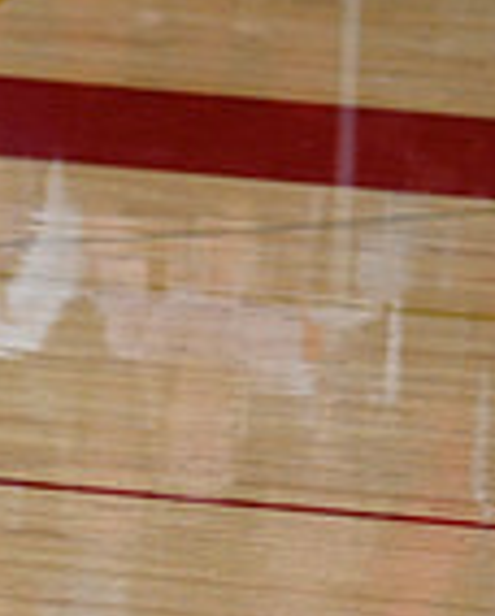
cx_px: -742
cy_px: 262
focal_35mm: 765
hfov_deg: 2.0
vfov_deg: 2.5
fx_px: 13979
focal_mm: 200
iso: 4000
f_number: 4
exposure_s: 1/400
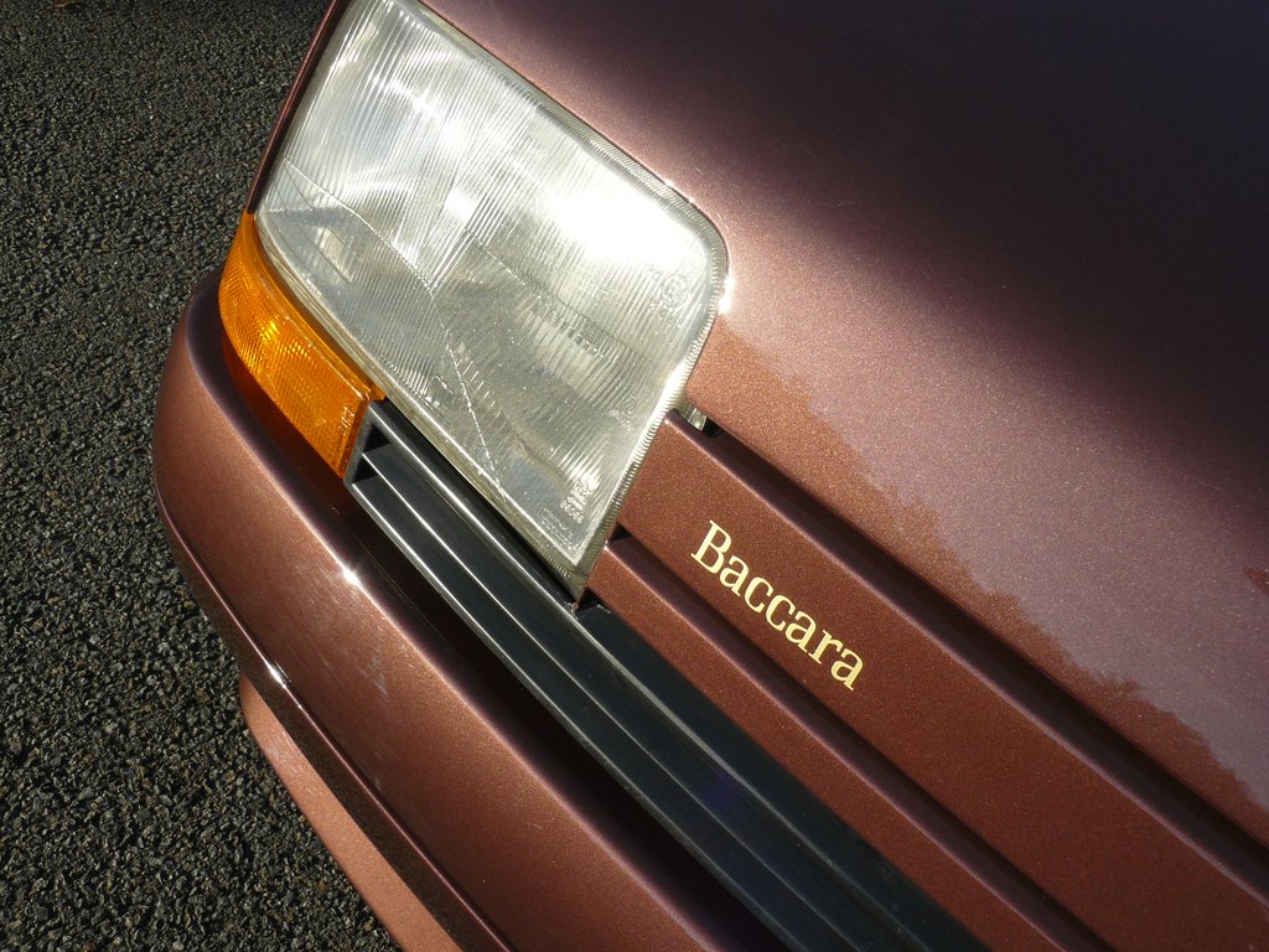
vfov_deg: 39.7
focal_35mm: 36
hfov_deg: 51.4
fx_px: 1320
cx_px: 634
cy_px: 476
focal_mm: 6
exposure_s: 1/250
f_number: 5.6
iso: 100
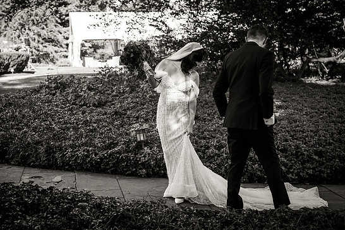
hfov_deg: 38.9
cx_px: 163
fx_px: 489
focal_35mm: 51
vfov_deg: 26.5
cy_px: 108
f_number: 4
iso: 400
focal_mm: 48
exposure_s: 1/1600
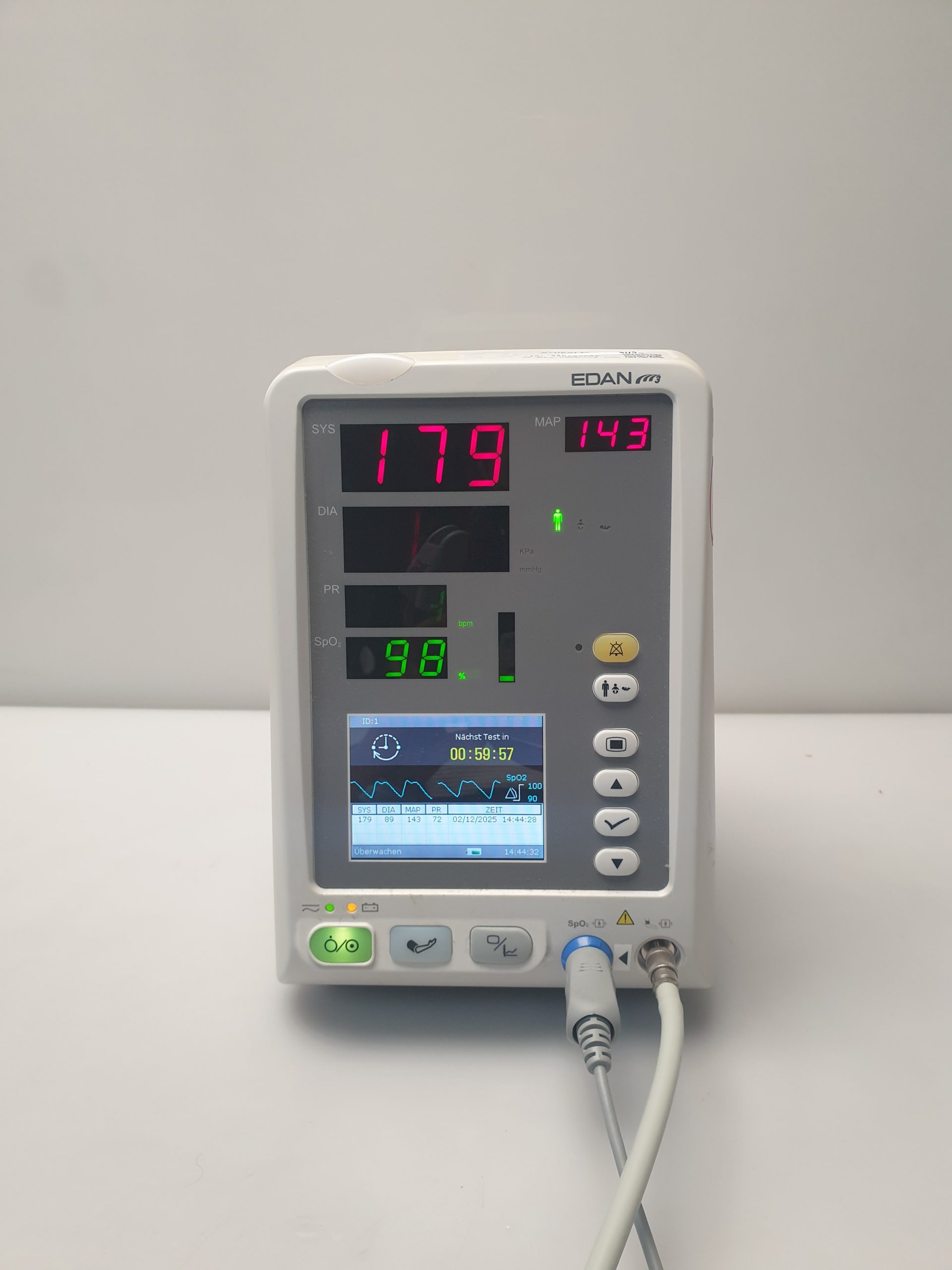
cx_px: 476
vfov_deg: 67.3
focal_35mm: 26
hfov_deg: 53.1
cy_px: 635
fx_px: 953
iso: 160
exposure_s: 1/100
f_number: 2.4
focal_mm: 4.3
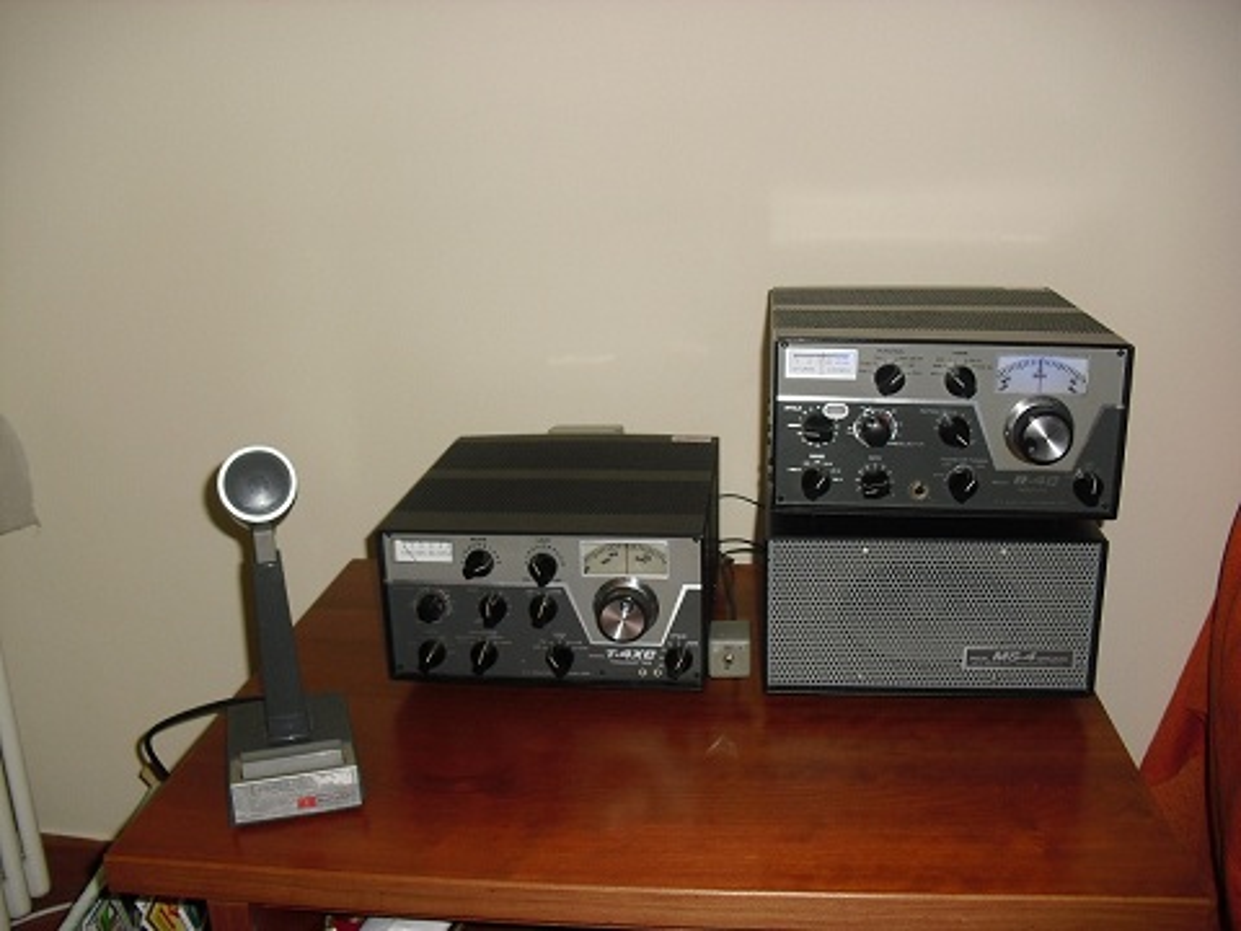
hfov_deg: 51.4
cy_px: 466
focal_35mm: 36
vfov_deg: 39.7
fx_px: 1291
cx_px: 620
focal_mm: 6.3
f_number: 3.1
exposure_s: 1/60
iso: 100
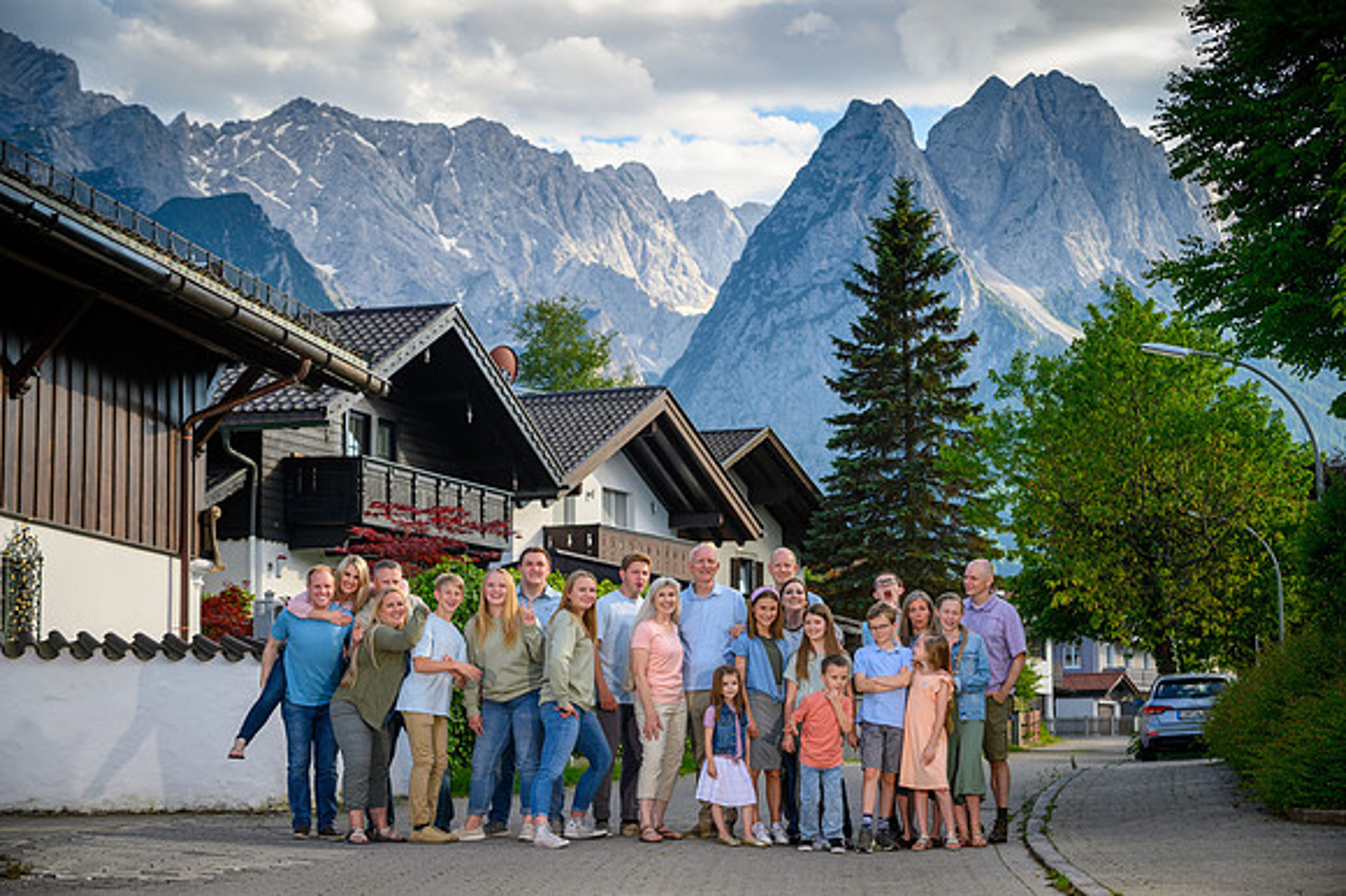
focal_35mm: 78
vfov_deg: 17.5
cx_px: 673
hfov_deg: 26.0
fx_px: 2915
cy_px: 448
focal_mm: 78
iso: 400
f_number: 5.6
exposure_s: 1/1000
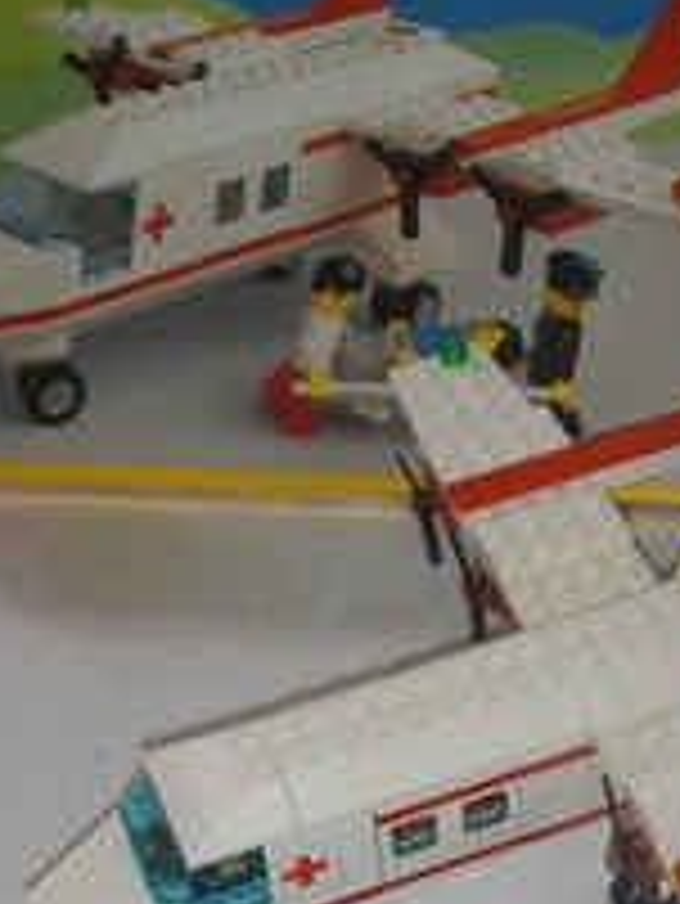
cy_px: 702
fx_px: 2433
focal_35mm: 93
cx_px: 401
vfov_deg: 20.9
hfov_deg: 15.9
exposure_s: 1/45
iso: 100
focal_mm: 6.6
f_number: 3.5
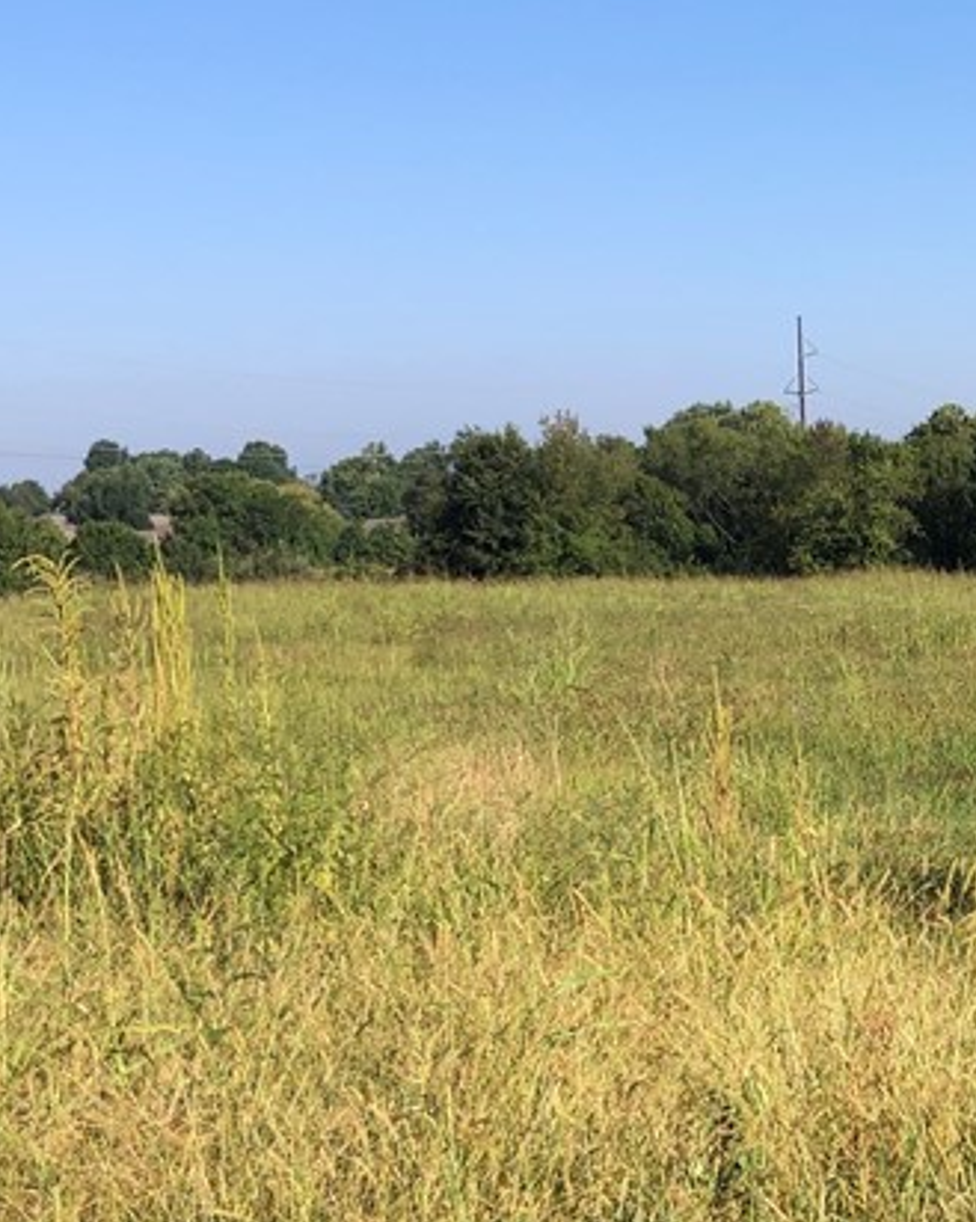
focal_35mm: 68
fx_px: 2458
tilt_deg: -4.1
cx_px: 943
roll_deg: +2.6
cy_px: 658
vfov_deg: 27.9
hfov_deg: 21.8
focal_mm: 3.99
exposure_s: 1/1869
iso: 20
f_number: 1.8
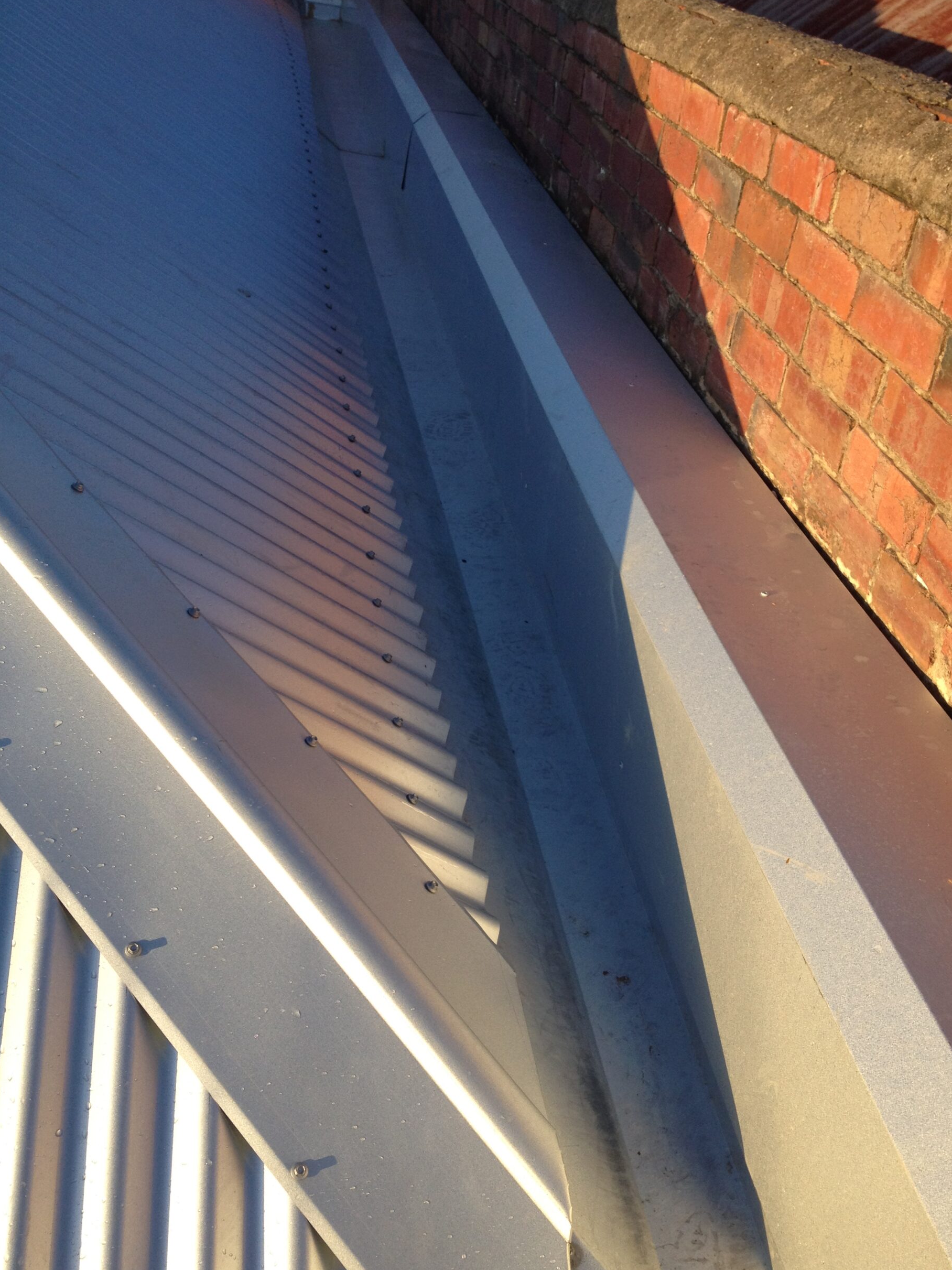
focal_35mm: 37
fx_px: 1357
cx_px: 502
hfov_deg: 38.6
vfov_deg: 50.1
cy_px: 659
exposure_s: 1/649
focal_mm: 4.28
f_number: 2.4
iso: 64
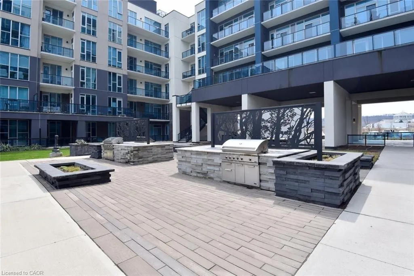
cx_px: 207
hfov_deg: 96.7
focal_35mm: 16
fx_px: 184
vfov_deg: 73.8
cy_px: 138
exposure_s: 1/400
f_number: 10
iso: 320
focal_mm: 16
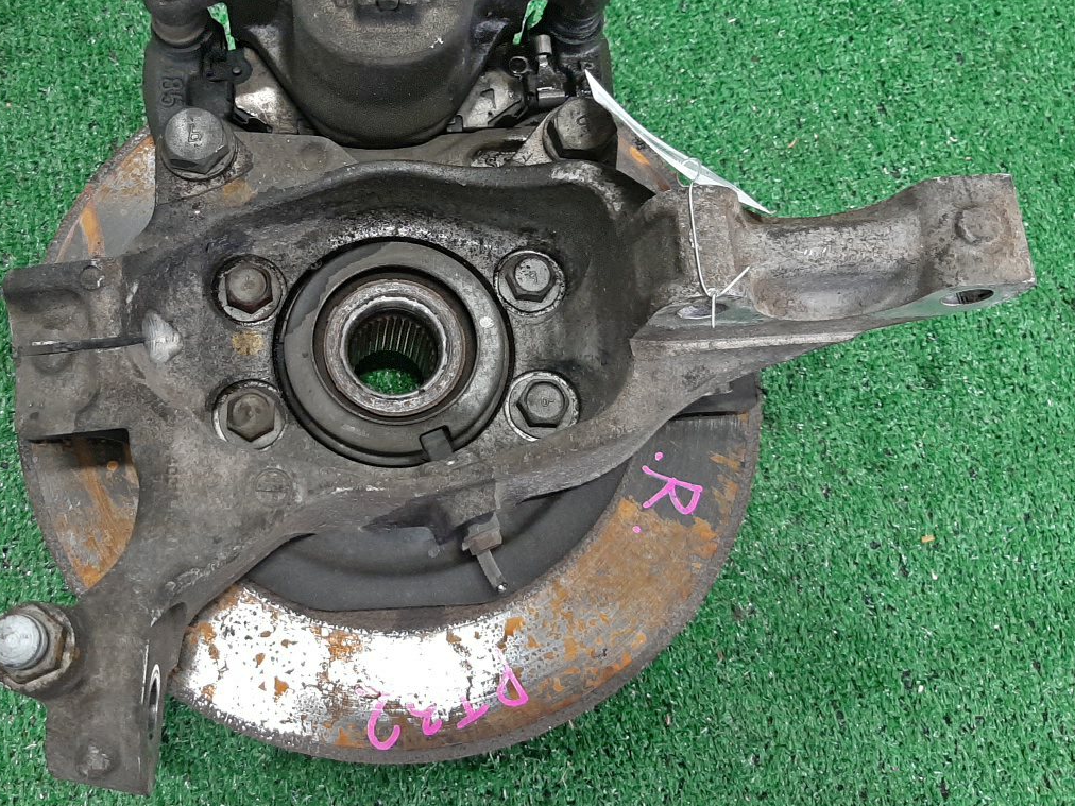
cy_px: 316
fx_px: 1149
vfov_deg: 38.5
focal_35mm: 37
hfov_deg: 49.3
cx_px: 360
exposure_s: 1/50
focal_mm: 3.93
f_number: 1.7
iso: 211
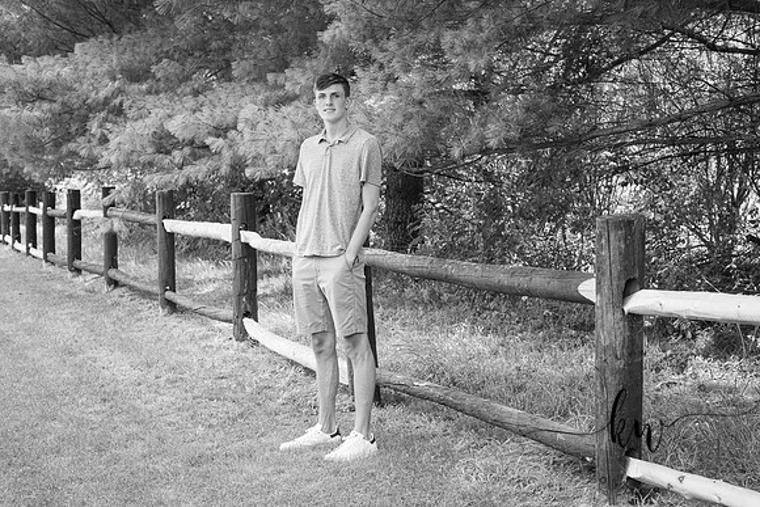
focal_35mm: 70
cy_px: 254
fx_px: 1478
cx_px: 380
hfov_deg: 28.8
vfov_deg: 19.5
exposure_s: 1/200
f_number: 6.3
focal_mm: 70
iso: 500
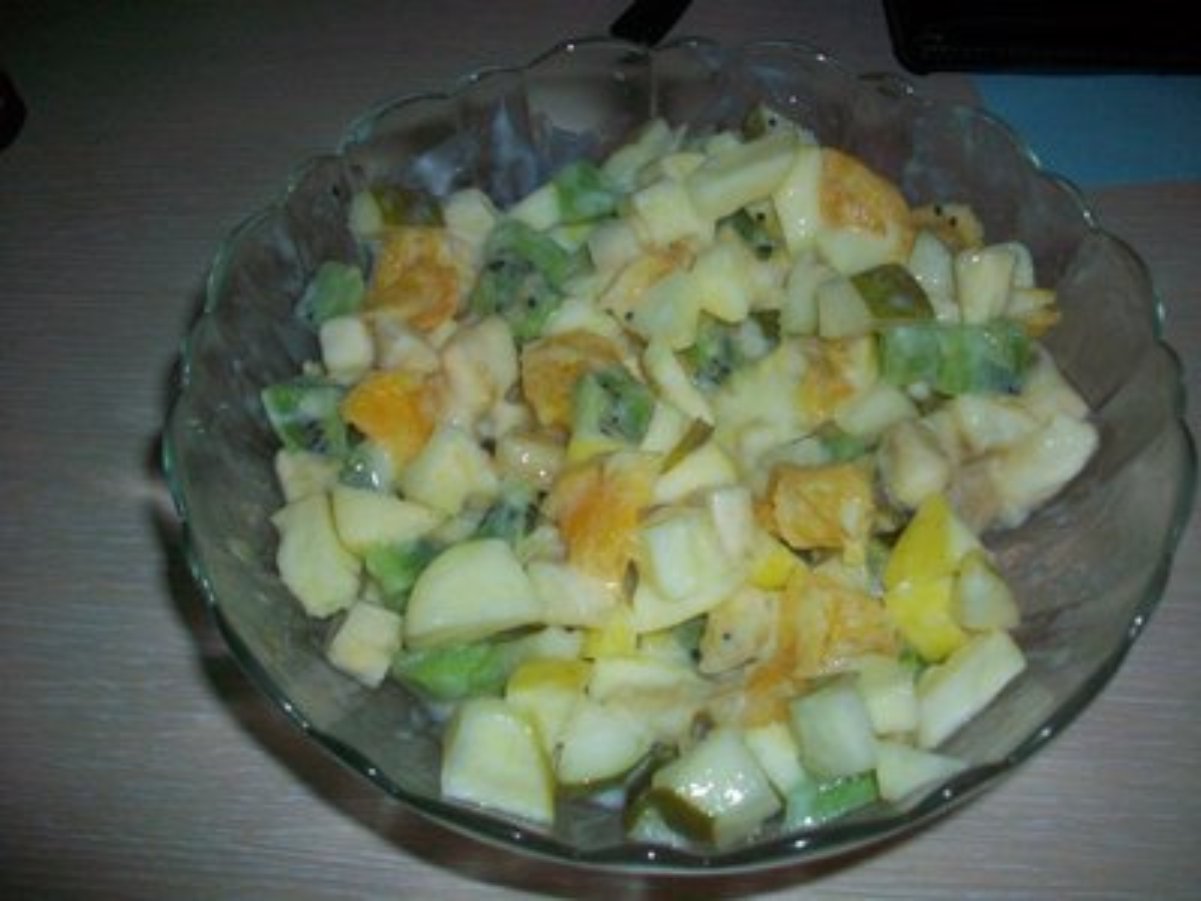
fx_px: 1110
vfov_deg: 44.2
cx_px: 600
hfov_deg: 56.8
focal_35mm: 32
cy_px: 450
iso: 120
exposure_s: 1/60
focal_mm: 5.7
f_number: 2.8
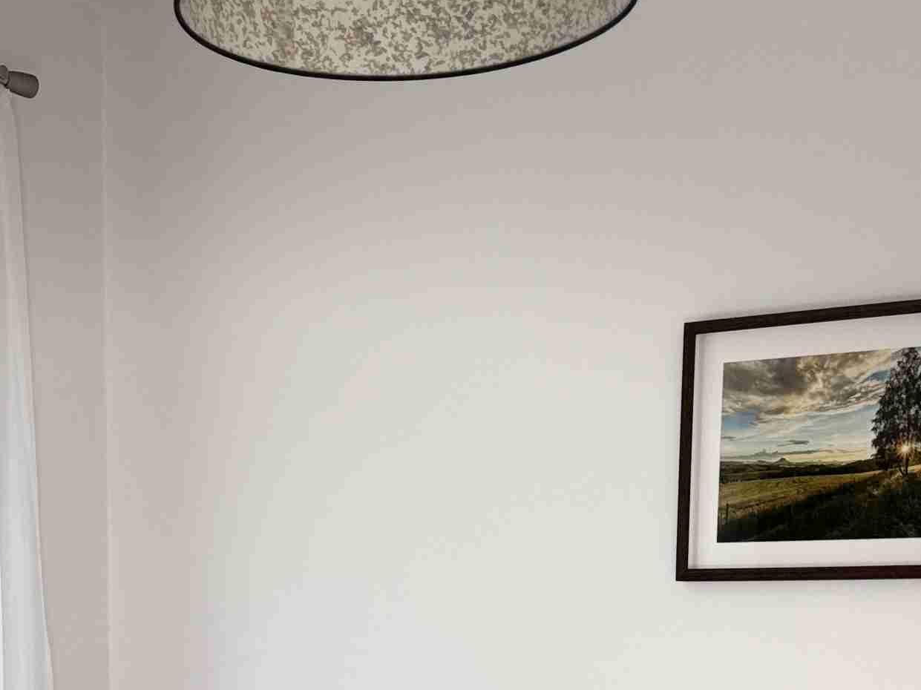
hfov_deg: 24.9
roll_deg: -0.3
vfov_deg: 18.1
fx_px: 2075
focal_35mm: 78
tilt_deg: -4.2
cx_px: 309
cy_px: 798
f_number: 1.78
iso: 50
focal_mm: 6.76
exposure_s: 1/131
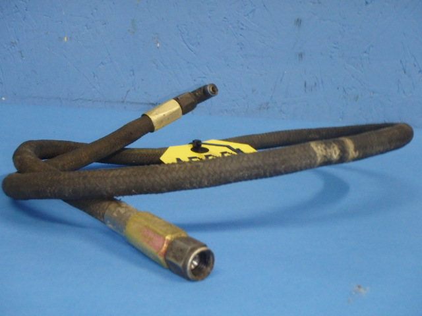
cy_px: 158
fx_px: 634
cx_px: 211
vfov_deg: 28.0
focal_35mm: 52
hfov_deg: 36.8
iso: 800
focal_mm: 9.4
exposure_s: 1/15
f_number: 5
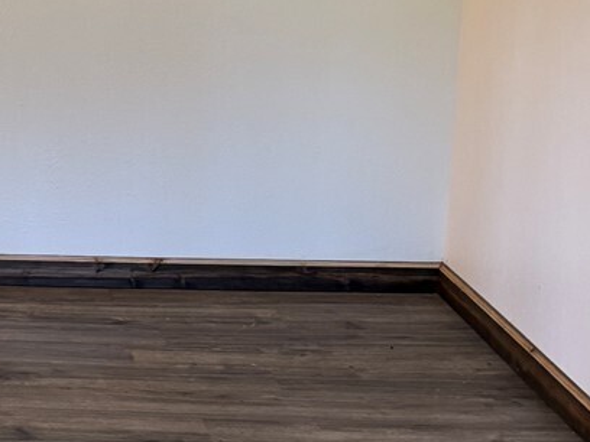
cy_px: 156
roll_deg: -0.1
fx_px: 1739
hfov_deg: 18.0
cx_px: -185
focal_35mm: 102
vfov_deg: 14.5
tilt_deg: -12.0
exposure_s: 1/60
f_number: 1.6
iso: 200
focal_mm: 5.96
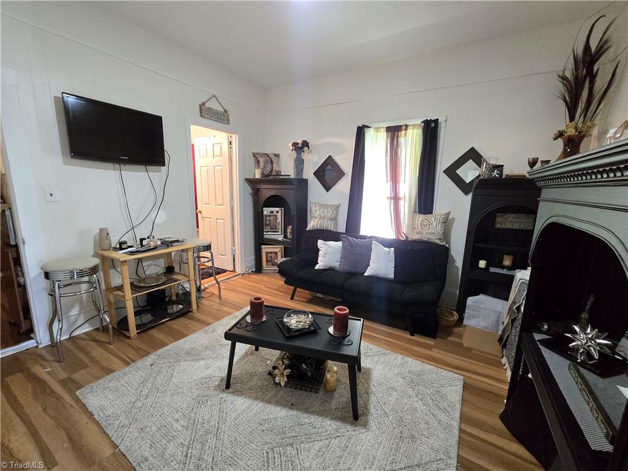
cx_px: 314
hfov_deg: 106.2
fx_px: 236
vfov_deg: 89.9
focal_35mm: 13
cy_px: 236
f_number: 2.2
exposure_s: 1/60
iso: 1000
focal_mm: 2.2
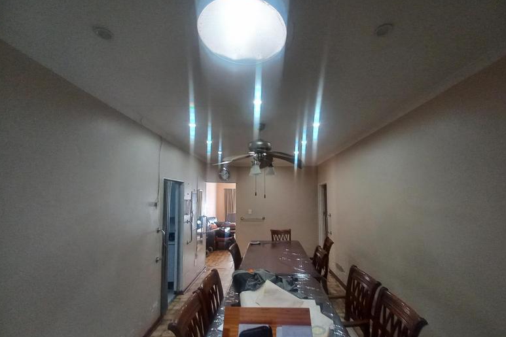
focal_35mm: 14
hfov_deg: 104.3
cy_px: 190
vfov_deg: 80.8
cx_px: 256
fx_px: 197
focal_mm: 1.42
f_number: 2.2
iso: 160
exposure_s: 1/33
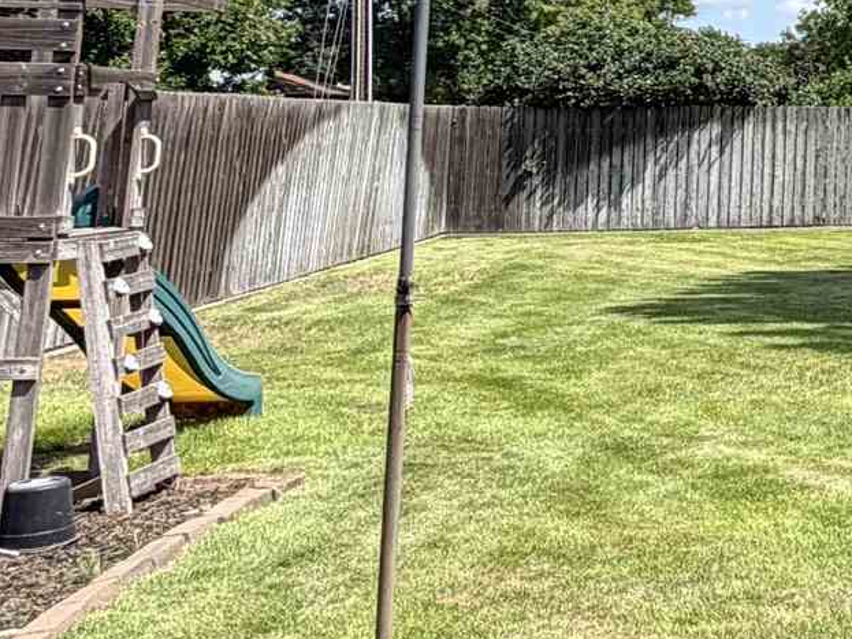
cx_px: 1399
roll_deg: +0.5
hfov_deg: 21.6
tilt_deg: +5.9
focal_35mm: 69
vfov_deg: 20.3
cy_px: -68
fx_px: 1698
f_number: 2.2
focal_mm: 2.22
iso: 25
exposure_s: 1/770
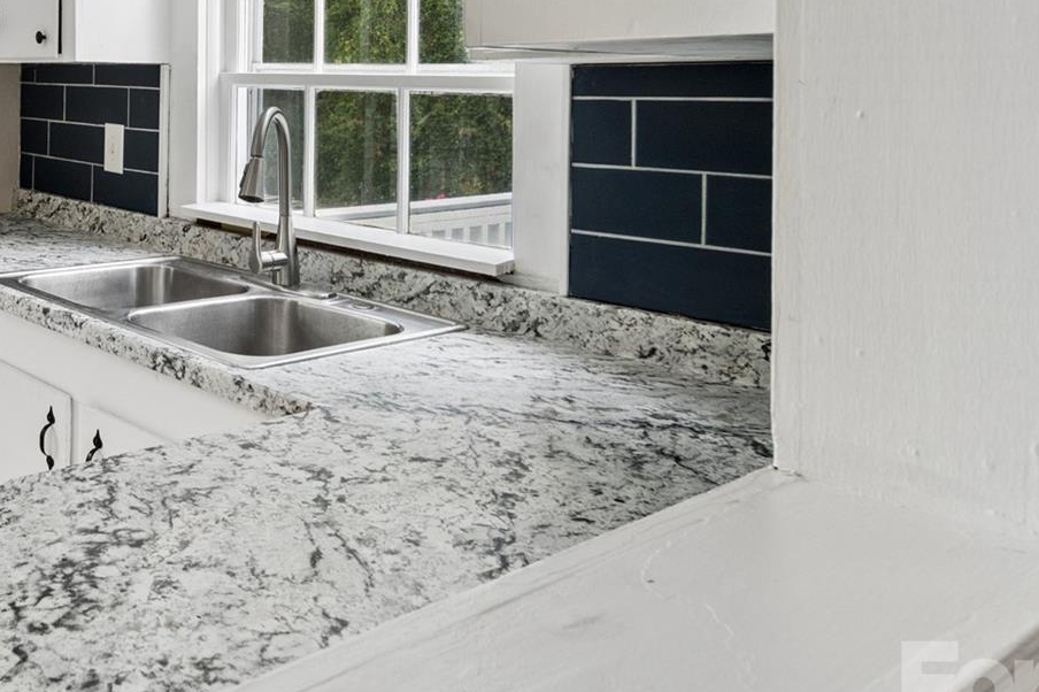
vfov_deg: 36.7
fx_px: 981
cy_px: 82
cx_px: 91
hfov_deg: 49.3
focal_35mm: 34
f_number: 7.1
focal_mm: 10
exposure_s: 1/30
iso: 100
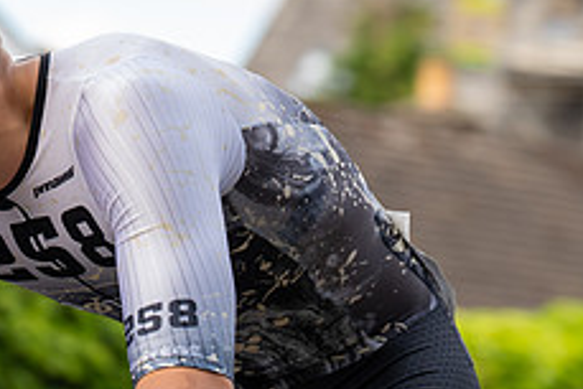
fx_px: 4796
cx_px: 104
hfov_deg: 6.9
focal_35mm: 296
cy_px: 357
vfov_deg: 4.6
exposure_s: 1/640
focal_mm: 117
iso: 400
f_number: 4.5
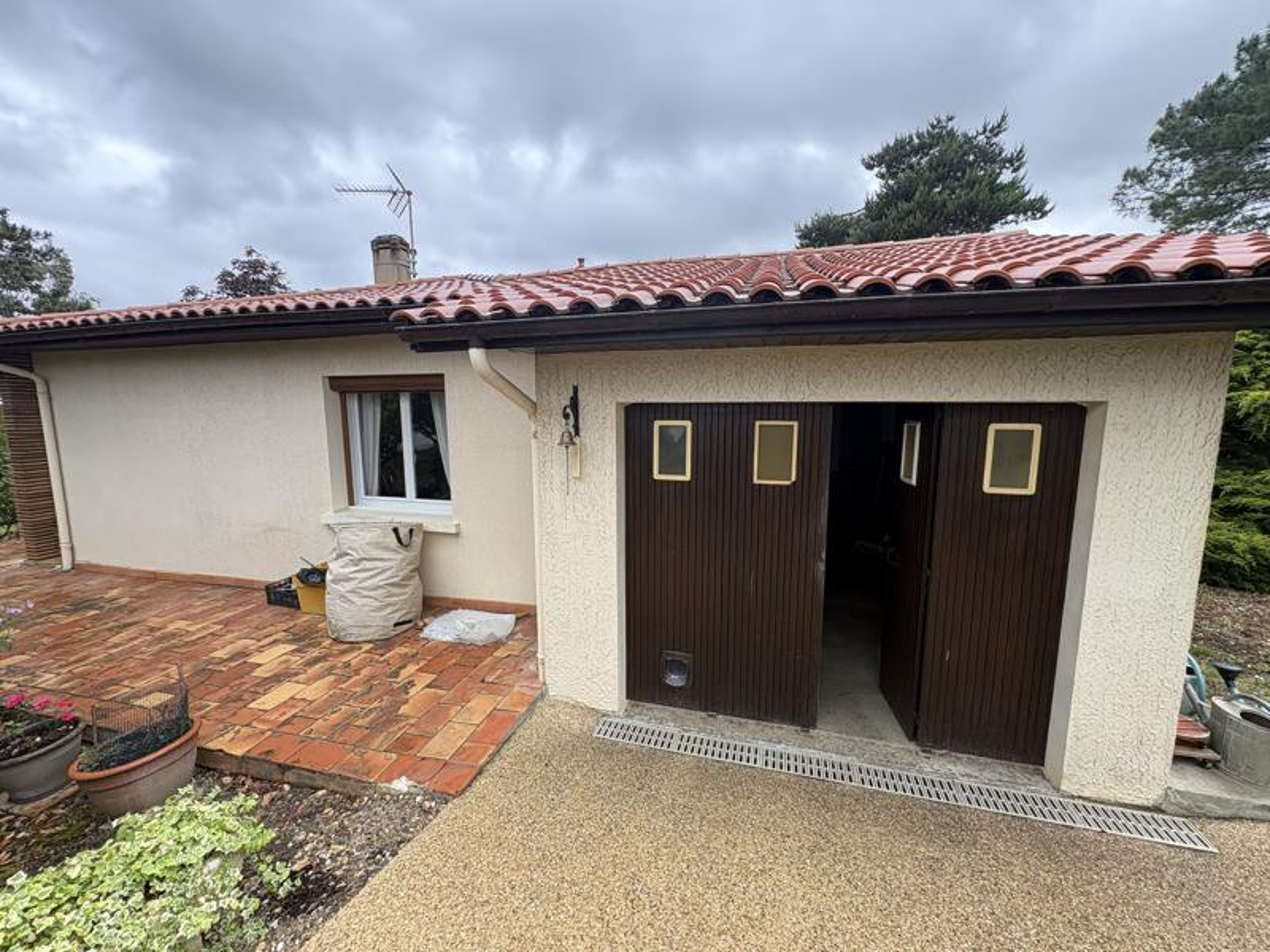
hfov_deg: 102.1
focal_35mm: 14
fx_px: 514
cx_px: 635
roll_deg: +1.2
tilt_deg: -7.4
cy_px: 476
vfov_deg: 85.7
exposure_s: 1/181
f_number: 2.2
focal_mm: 2.22
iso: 40
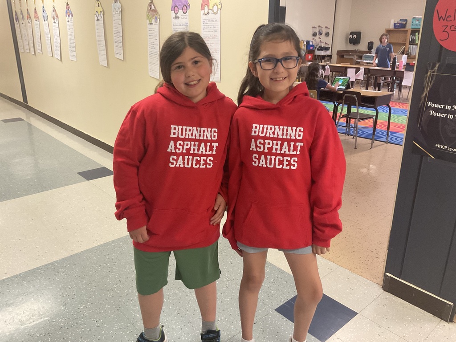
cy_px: 171
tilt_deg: -20.2
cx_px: 228
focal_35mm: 29
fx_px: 382
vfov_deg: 48.2
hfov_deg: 61.7
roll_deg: -0.6
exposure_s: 1/60
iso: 250
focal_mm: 3
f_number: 1.8
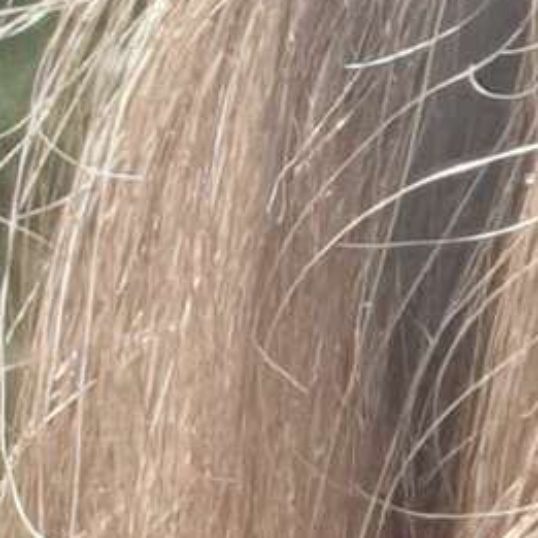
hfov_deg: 5.9
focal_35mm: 269
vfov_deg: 6.5
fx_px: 4730
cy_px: 596
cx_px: 1861
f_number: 1.7
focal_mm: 2.92
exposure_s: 1/318
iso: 100
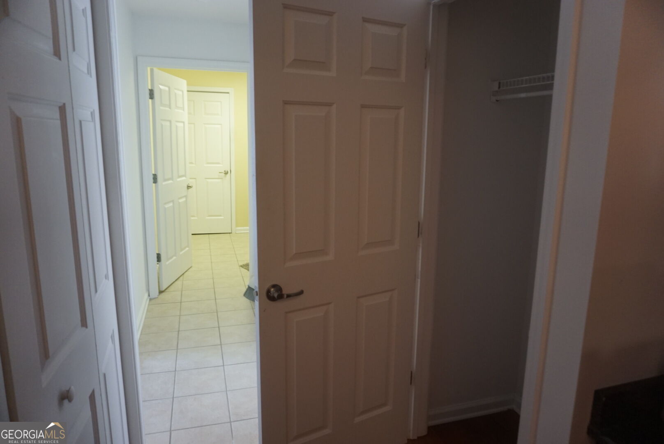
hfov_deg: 73.7
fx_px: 443
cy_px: 222
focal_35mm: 24
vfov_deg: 53.2
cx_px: 332
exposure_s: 1/60
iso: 800
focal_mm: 16
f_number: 3.5
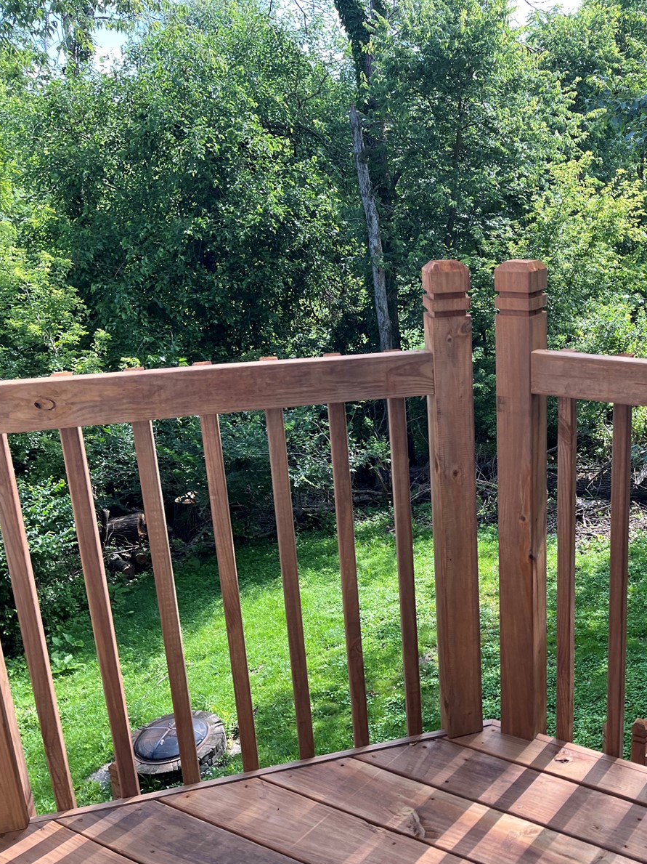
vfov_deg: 52.6
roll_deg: +0.5
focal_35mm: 35
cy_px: 430
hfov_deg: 39.2
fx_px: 873
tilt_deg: -17.1
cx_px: 512
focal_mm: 5.1
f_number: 1.6
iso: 50
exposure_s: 1/355
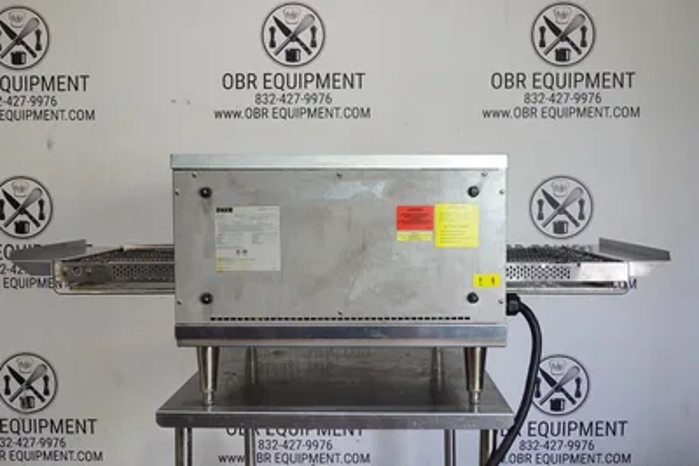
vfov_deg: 34.2
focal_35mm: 39
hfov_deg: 49.5
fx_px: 757
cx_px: 350
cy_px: 233
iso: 250
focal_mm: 14.4
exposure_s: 1/40
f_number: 3.5
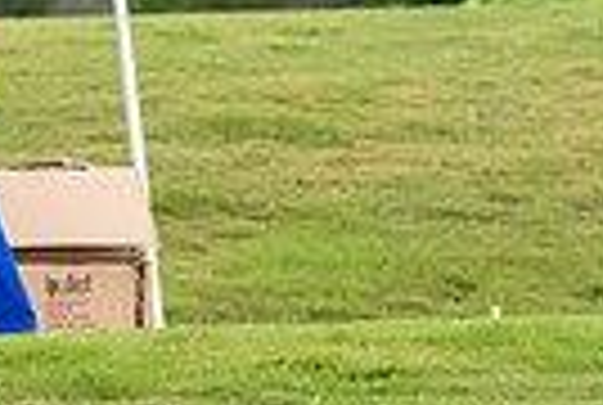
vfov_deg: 0.8
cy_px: -371
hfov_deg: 1.2
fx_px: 29394
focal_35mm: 1751
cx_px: 662
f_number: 5.6
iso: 1800
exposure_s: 1/2000
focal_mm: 270
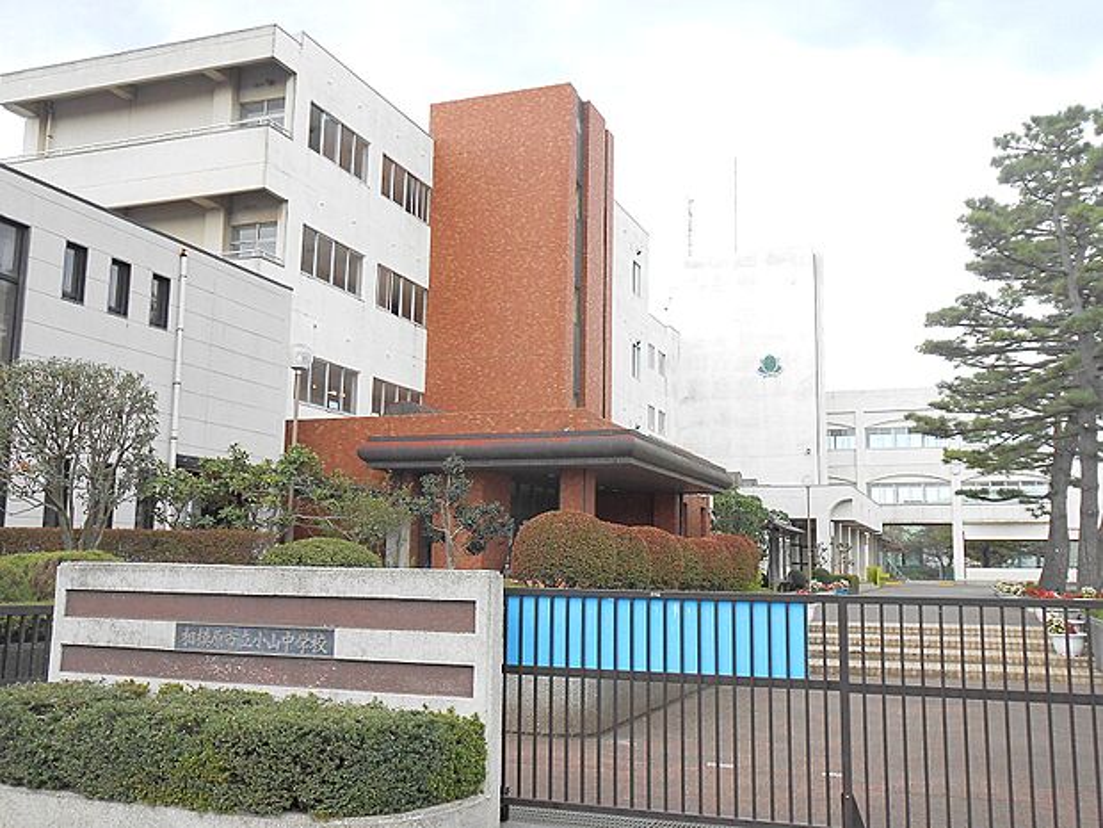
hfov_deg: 54.0
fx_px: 1083
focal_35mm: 34
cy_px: 414
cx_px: 552
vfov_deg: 41.8
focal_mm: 6
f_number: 3.9
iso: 80
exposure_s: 1/160
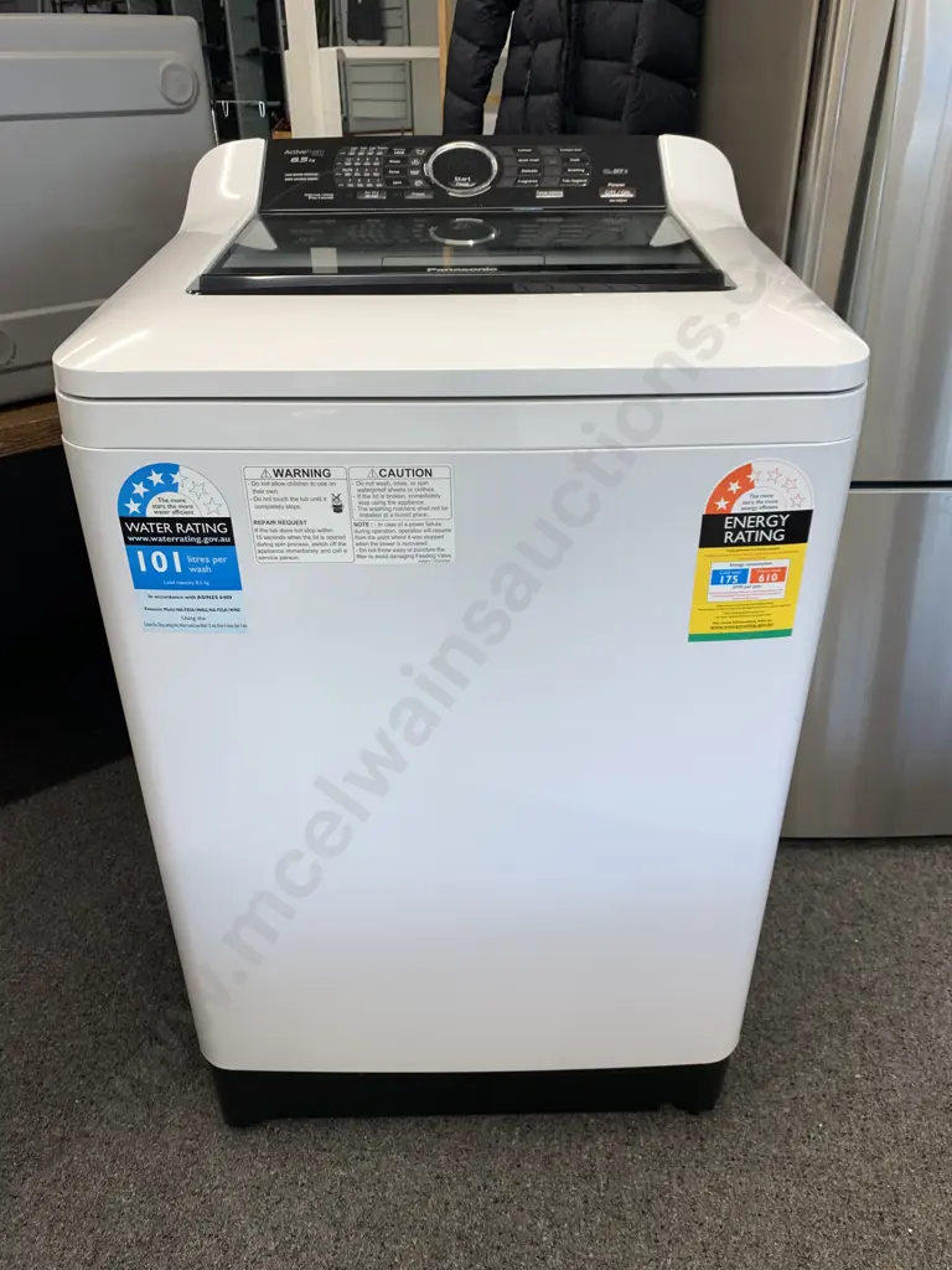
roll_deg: +0.6
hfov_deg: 53.1
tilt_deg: -30.0
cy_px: 635
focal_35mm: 26
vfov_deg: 67.3
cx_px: 476
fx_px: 953
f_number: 1.8
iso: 50
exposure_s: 1/100
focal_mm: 4.25
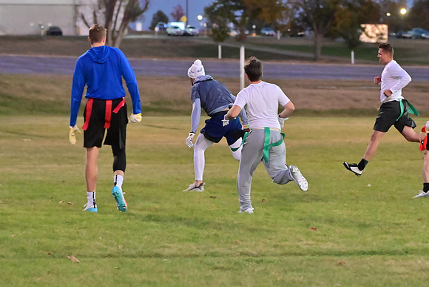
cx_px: 214
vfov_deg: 8.0
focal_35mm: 172
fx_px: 2050
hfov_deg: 11.9
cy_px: 144
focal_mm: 115
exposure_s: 1/500
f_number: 4
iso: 6400
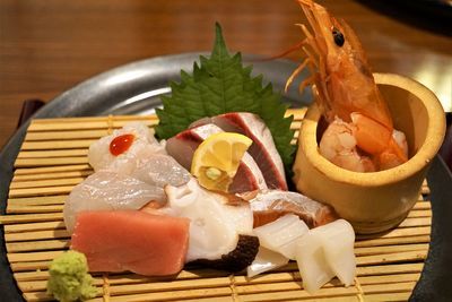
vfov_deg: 29.9
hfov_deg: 43.6
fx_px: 565
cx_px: 226
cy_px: 151
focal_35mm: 45
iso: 2000
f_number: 3.5
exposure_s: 1/60
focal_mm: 30
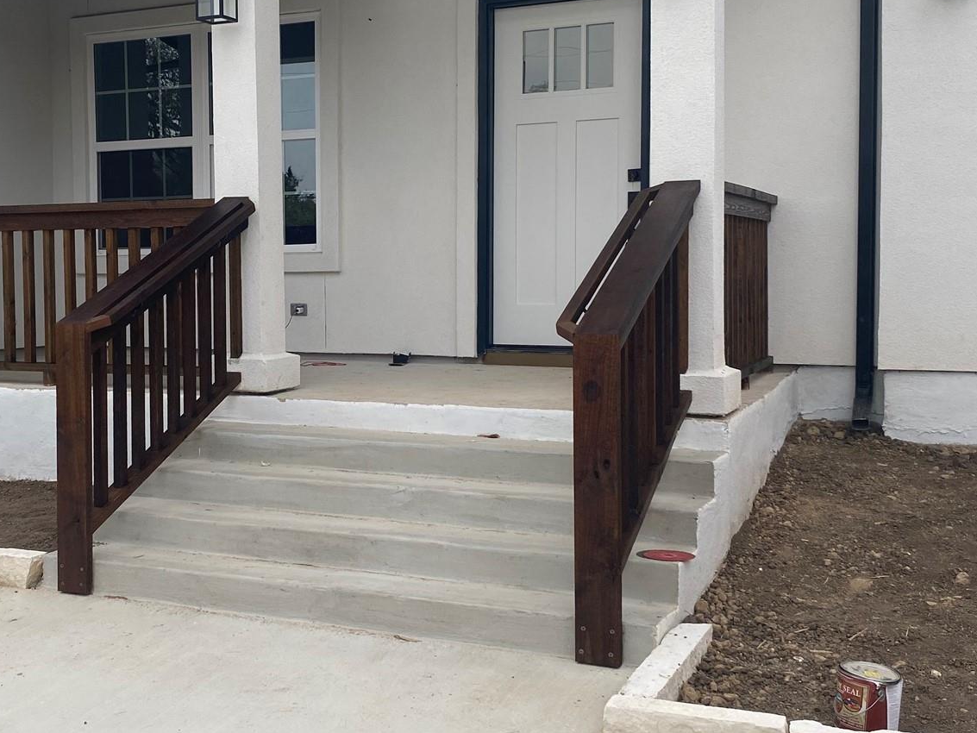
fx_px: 1327
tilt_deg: -3.2
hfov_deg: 39.7
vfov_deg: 30.9
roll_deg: +0.9
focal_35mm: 47
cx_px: 293
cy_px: 335
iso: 32
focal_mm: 4.25
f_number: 1.8
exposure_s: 1/504
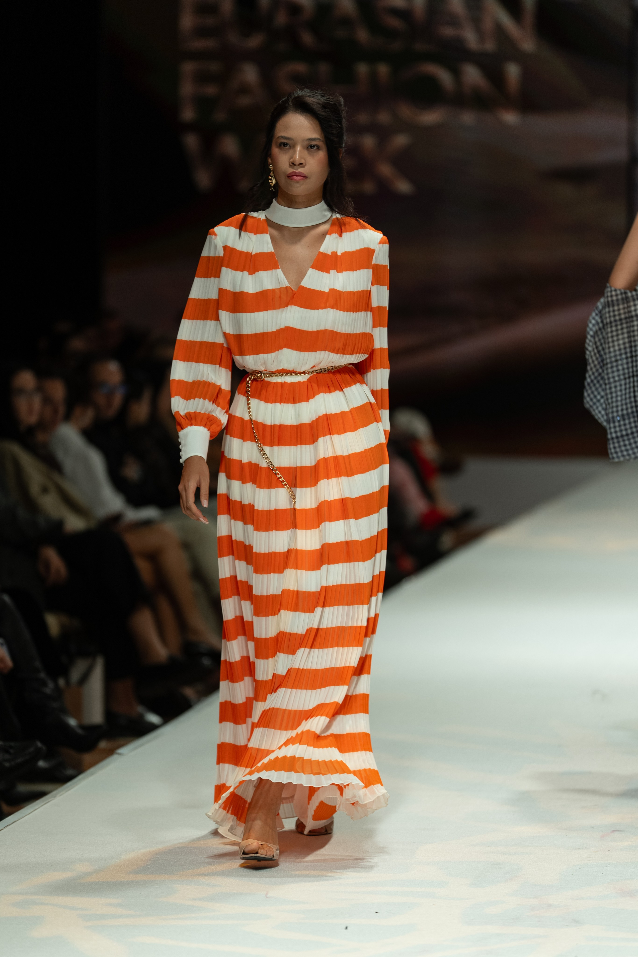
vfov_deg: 10.3
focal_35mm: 200
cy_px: 478
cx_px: 319
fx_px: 5316
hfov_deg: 6.9
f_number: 2.8
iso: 200
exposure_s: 1/400
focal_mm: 200
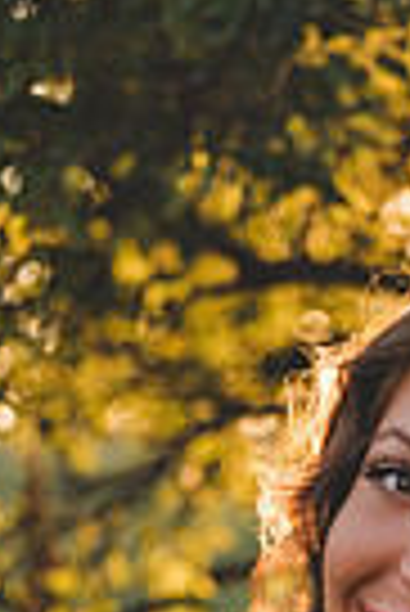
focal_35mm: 172
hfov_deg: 7.9
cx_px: 464
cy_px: 999
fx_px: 2931
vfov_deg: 11.3
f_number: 2.8
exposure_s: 1/200
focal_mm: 52
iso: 100
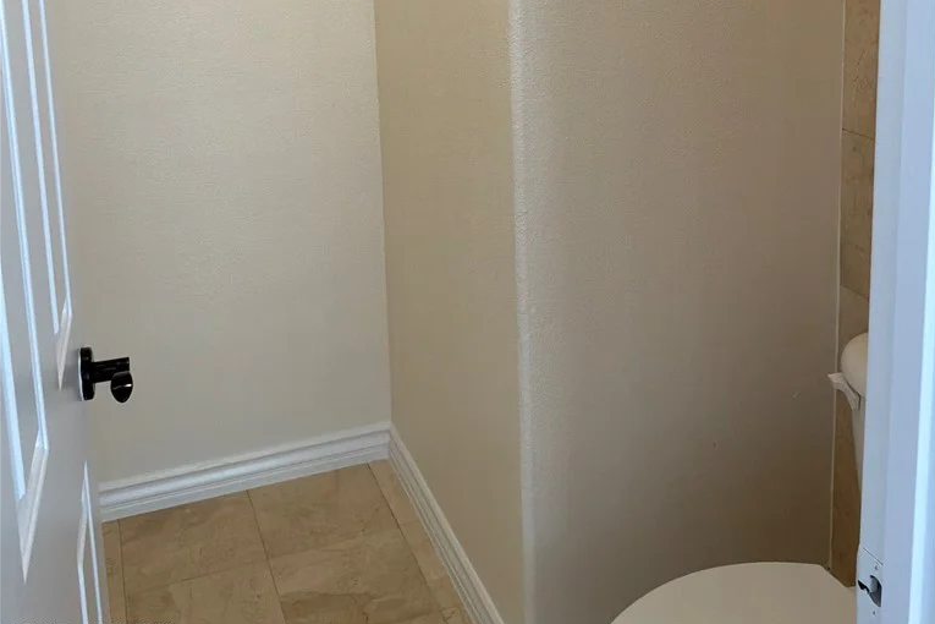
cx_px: 468
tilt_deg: -9.5
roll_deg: +1.8
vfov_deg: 32.2
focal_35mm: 39
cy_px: 39
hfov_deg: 49.6
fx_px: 1013
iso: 64
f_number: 1.8
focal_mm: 3
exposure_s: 1/60
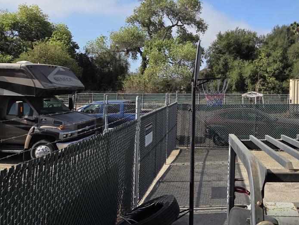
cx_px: 200
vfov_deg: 41.4
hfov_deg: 52.9
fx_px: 294
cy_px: 80
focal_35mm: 34
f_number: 1.8
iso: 80
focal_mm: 5.4
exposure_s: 1/4274
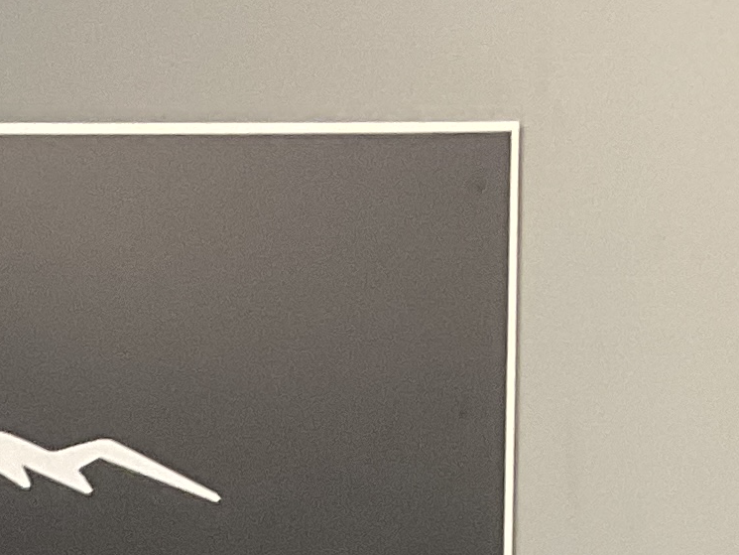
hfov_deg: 12.4
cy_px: 1371
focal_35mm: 157
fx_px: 3352
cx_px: 20
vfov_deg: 8.6
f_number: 1.8
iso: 160
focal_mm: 3
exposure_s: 1/60
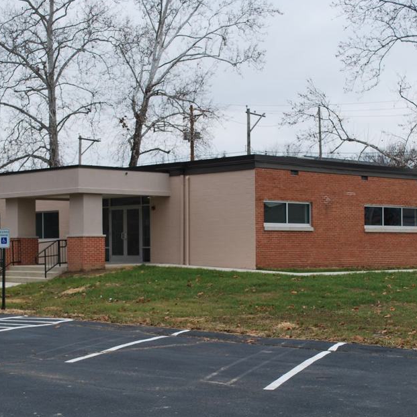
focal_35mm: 69
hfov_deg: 25.0
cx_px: 192
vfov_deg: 25.0
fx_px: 940
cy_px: 253
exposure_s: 1/125
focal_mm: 28
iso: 100
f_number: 5.6
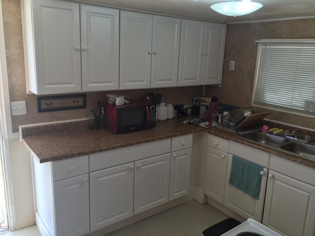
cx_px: 158
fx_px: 264
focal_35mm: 29
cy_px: 118
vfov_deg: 48.2
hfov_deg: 61.7
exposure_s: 1/40
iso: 40
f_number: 2.2
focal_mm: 4.15
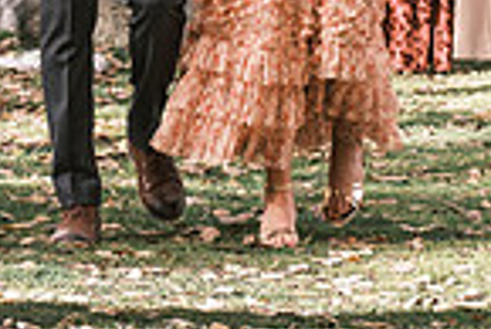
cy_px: -164
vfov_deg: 4.2
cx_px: 335
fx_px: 4423
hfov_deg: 6.4
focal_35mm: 324
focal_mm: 54.1
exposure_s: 1/500
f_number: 4
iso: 400
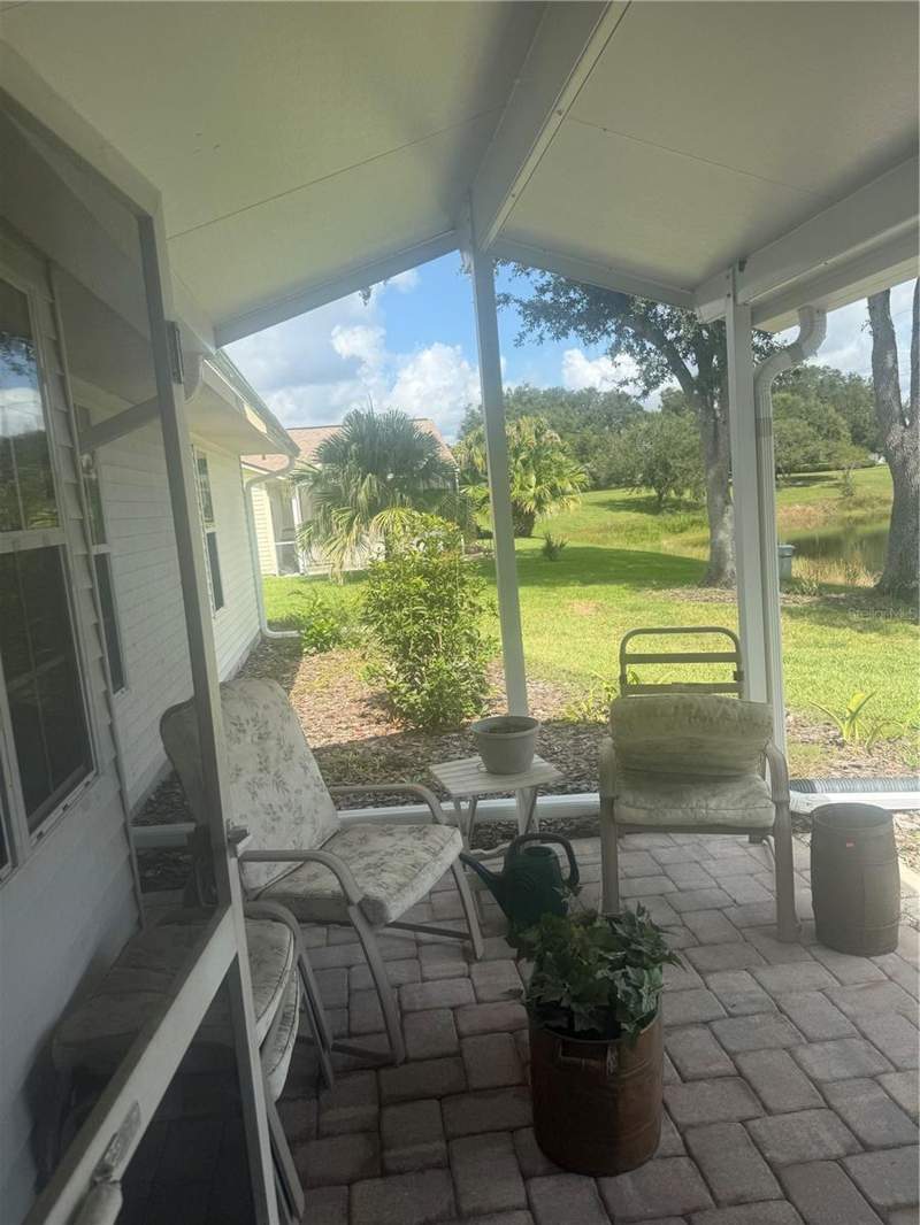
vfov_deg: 71.6
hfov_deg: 56.8
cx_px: 460
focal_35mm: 24
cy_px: 612
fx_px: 850
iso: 80
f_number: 1.78
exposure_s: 1/2053
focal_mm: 6.76
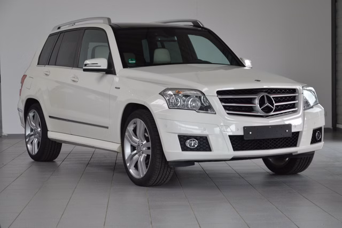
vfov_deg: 15.7
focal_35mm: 87
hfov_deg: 23.4
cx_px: 171
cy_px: 114
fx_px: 826
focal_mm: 58
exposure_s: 1/60
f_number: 5
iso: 450
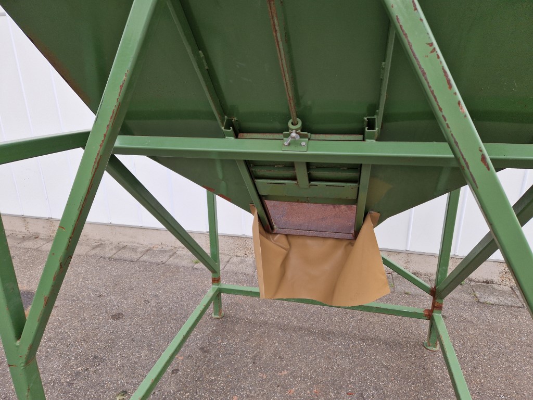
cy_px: 200
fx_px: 354
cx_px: 266
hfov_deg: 73.9
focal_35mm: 23
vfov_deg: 58.9
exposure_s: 1/180
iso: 50
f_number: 1.8
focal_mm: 5.4
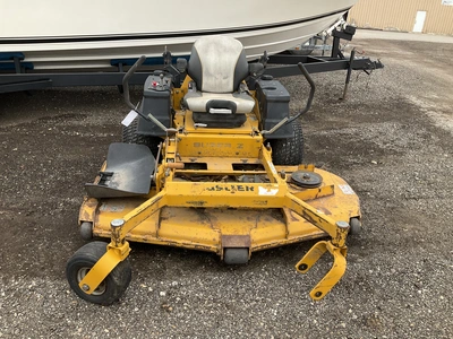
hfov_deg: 61.7
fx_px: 380
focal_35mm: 29
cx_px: 226
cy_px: 170
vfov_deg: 48.2
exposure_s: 1/728
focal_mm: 3
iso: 25
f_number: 1.8
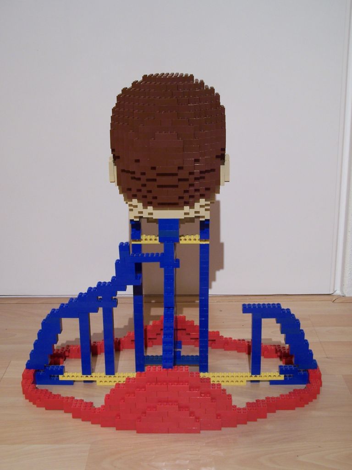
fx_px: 651
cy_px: 235
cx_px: 176
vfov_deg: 39.7
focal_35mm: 48
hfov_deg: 30.3
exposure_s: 1/2
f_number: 3
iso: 80
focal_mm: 8
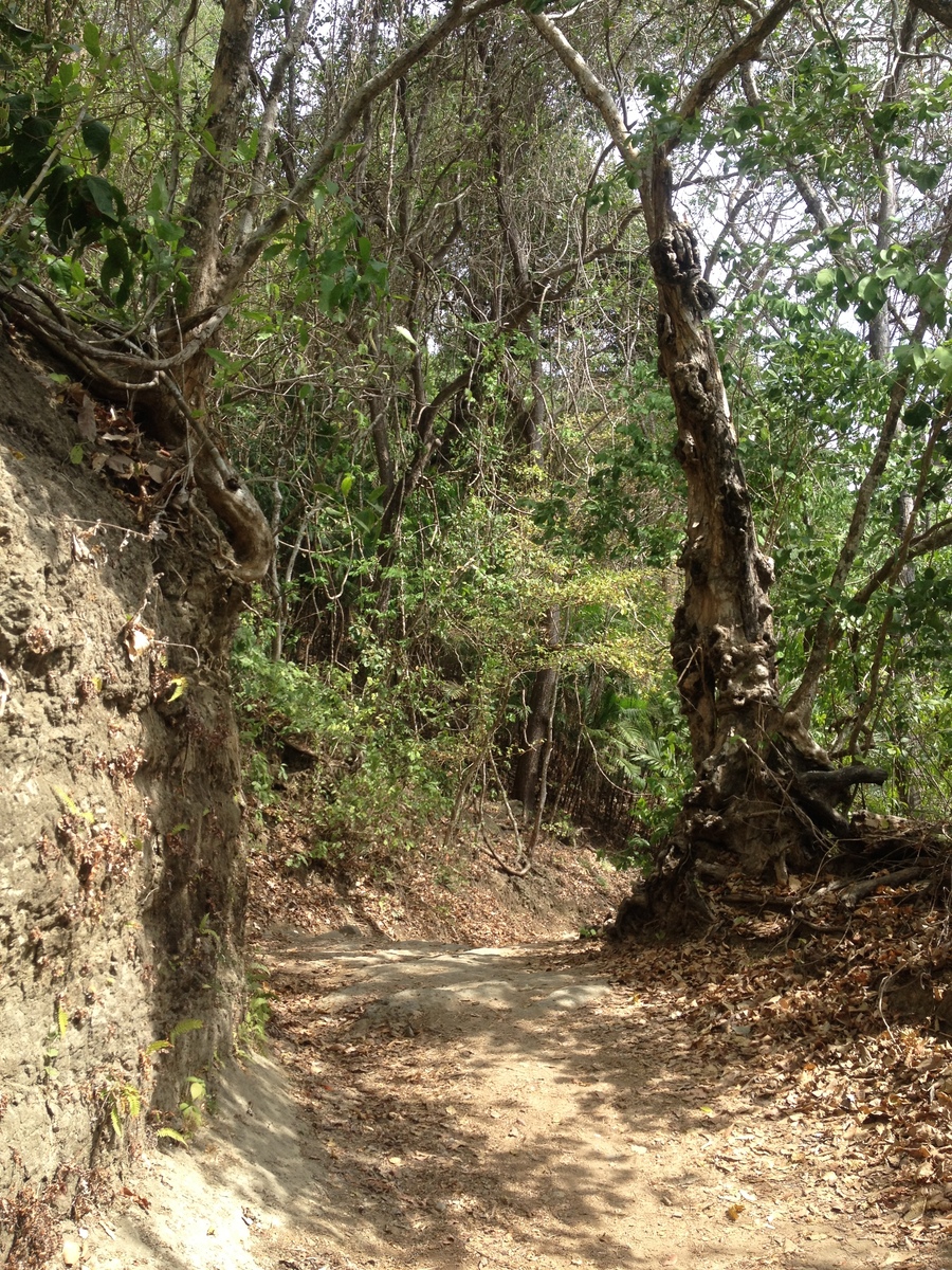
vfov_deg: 52.6
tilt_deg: -2.4
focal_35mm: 35
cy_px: 635
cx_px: 476
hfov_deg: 40.7
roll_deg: -0.6
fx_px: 1283
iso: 50
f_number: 2.4
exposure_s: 1/415
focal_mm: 4.28
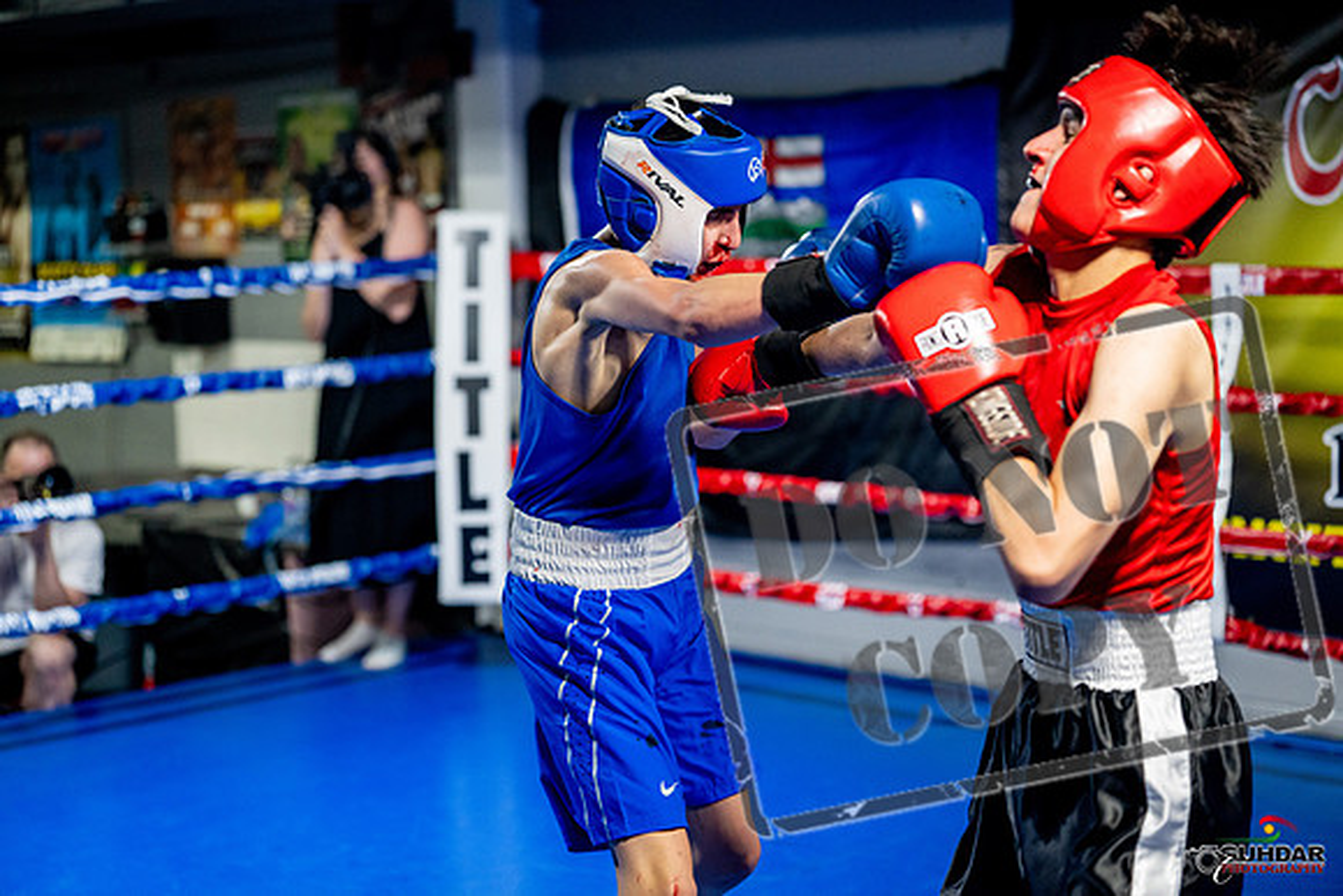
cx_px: 672
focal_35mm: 66
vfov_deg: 20.6
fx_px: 2463
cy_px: 448
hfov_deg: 30.5
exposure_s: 1/1000
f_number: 2
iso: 4000
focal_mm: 66
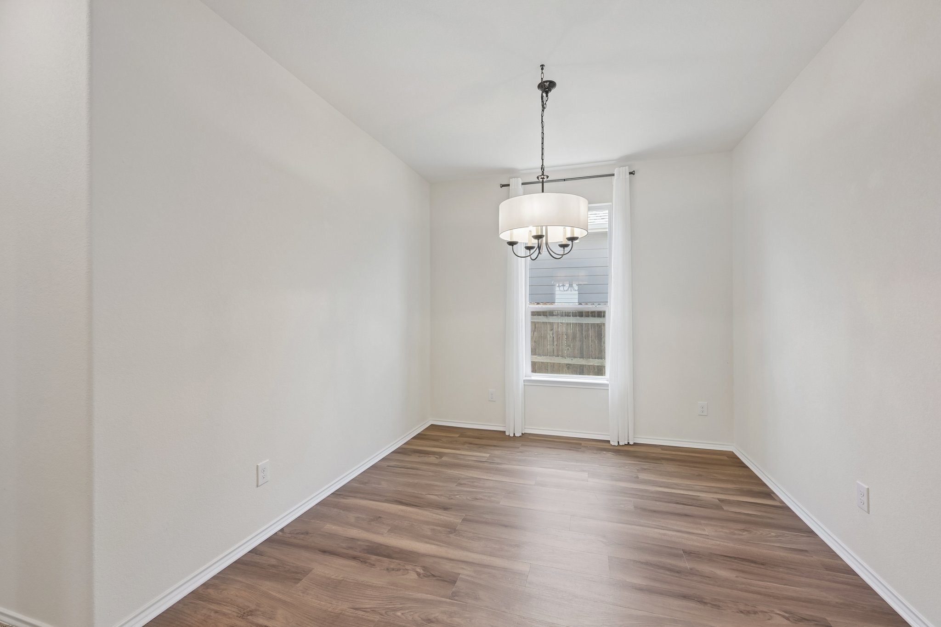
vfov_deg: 77.3
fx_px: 392
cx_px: 470
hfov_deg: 100.4
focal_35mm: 15
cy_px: 314
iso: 110
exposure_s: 1/15
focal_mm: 15
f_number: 6.7
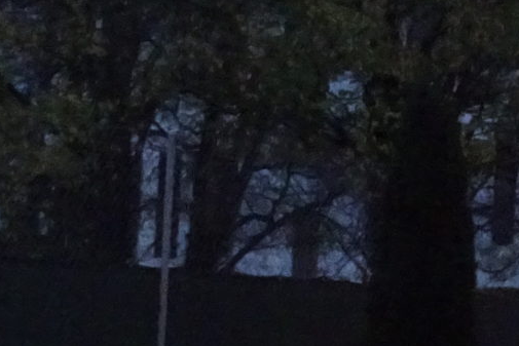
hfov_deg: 8.3
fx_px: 3345
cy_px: -158
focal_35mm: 232
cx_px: 1123
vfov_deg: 5.9
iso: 1600
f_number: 4.5
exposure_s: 1/25
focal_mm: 7.58
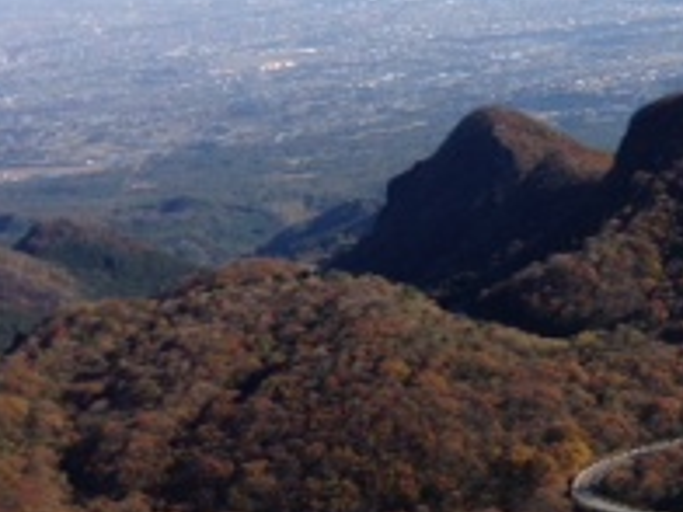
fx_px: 2131
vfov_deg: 13.5
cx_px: 993
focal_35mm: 108
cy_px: 21
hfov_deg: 16.7
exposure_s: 1/1261
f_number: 2.4
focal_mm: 4.13
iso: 50
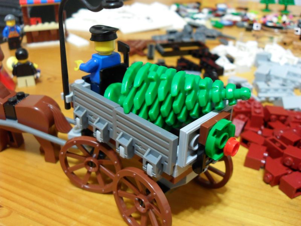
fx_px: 304
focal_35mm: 35
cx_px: 150
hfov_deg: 52.6
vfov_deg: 40.7
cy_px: 113
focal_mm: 6.2
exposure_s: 1/6
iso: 200
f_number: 2.8
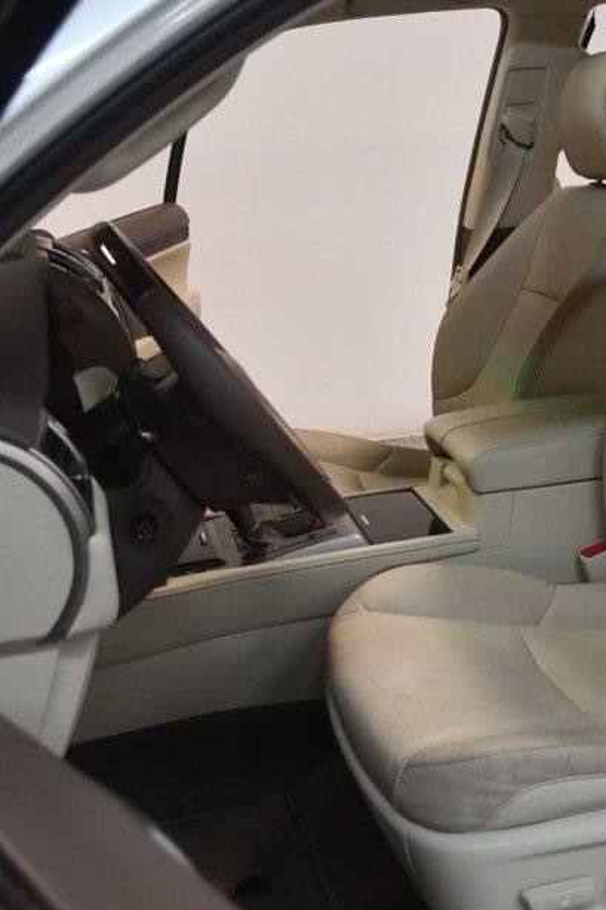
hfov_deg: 29.3
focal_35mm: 45
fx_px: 1137
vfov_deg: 43.6
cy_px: 458
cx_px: 474
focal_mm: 18
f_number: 3.5
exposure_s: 1/125
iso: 1100
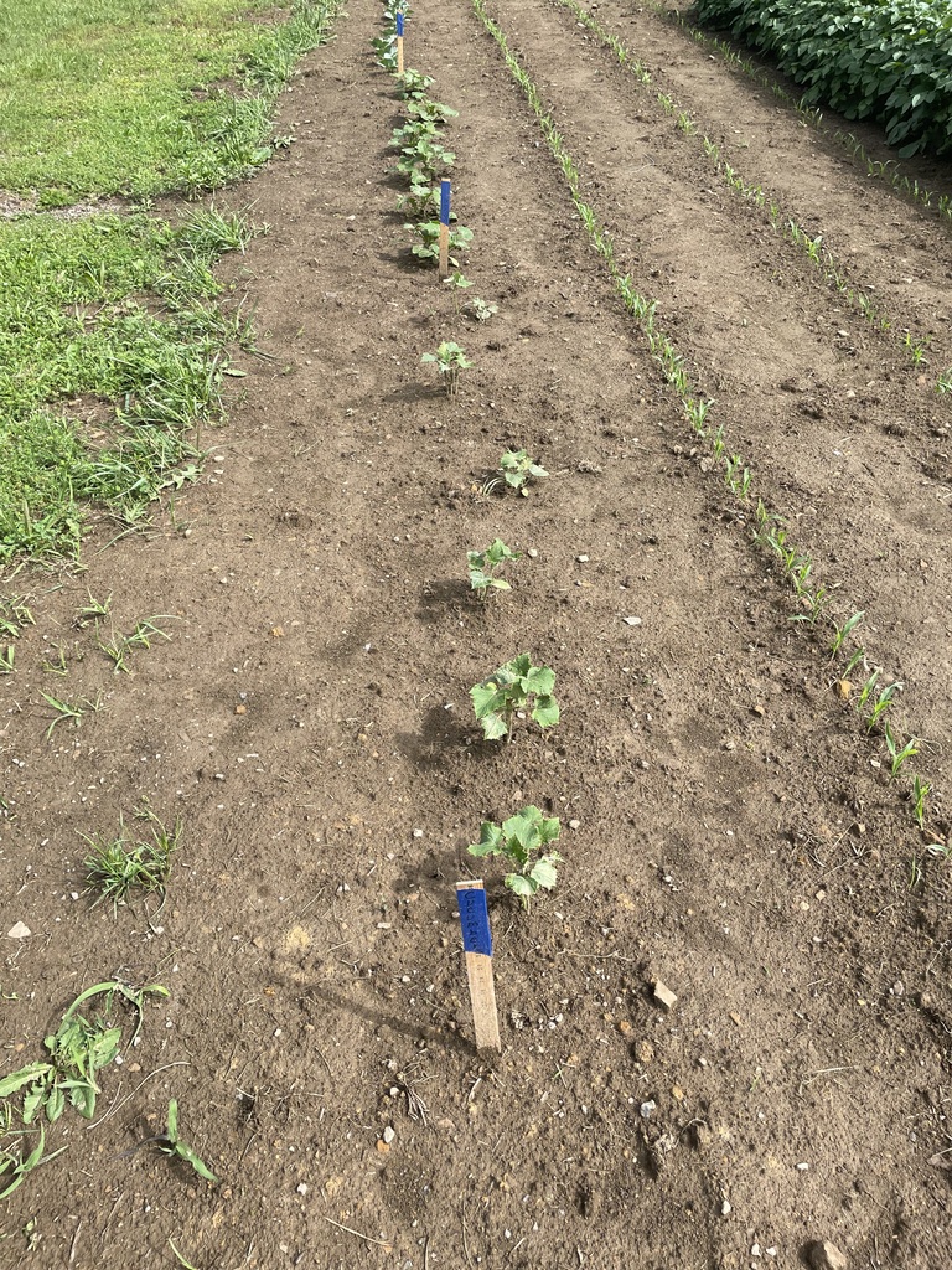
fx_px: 953
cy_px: 635
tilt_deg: -38.8
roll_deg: +1.2
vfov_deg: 67.3
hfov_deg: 53.1
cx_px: 476
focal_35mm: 26
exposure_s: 1/1531
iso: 32
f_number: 1.6
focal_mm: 4.2
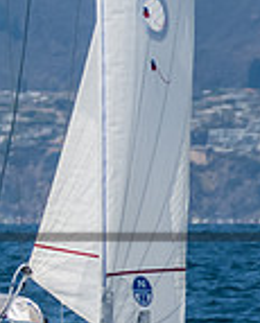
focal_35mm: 1545
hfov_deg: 1.0
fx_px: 14814
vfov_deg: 1.3
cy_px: 350
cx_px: -442
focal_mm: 240
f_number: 14
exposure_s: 1/800
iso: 640
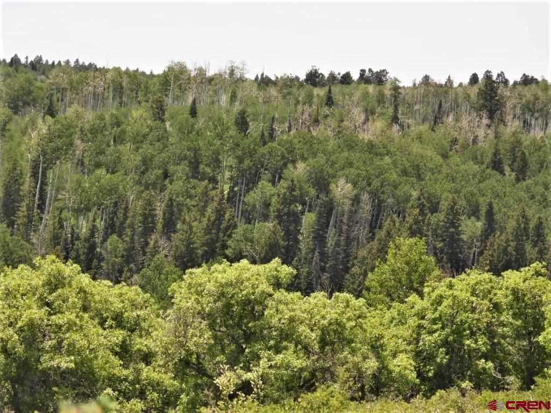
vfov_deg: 11.0
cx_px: 276
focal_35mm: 135
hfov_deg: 14.6
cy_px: 206
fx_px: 2149
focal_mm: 24.1
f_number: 4
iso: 100
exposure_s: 1/800
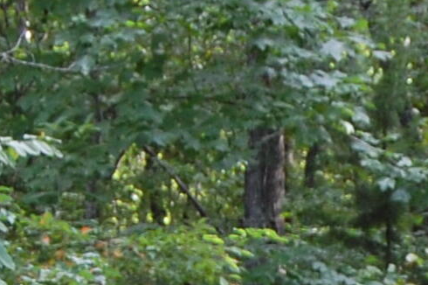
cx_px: 576
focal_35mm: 312
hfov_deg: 6.5
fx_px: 3707
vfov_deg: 4.4
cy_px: 521
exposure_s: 1/80
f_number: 4.5
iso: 400
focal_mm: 34
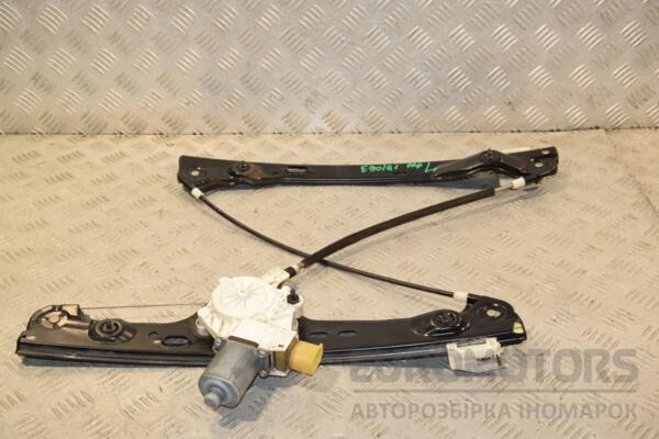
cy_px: 220
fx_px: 824
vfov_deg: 29.9
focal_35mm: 45
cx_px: 330
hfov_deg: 43.6
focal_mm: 30
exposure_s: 1/200
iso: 800
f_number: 7.1
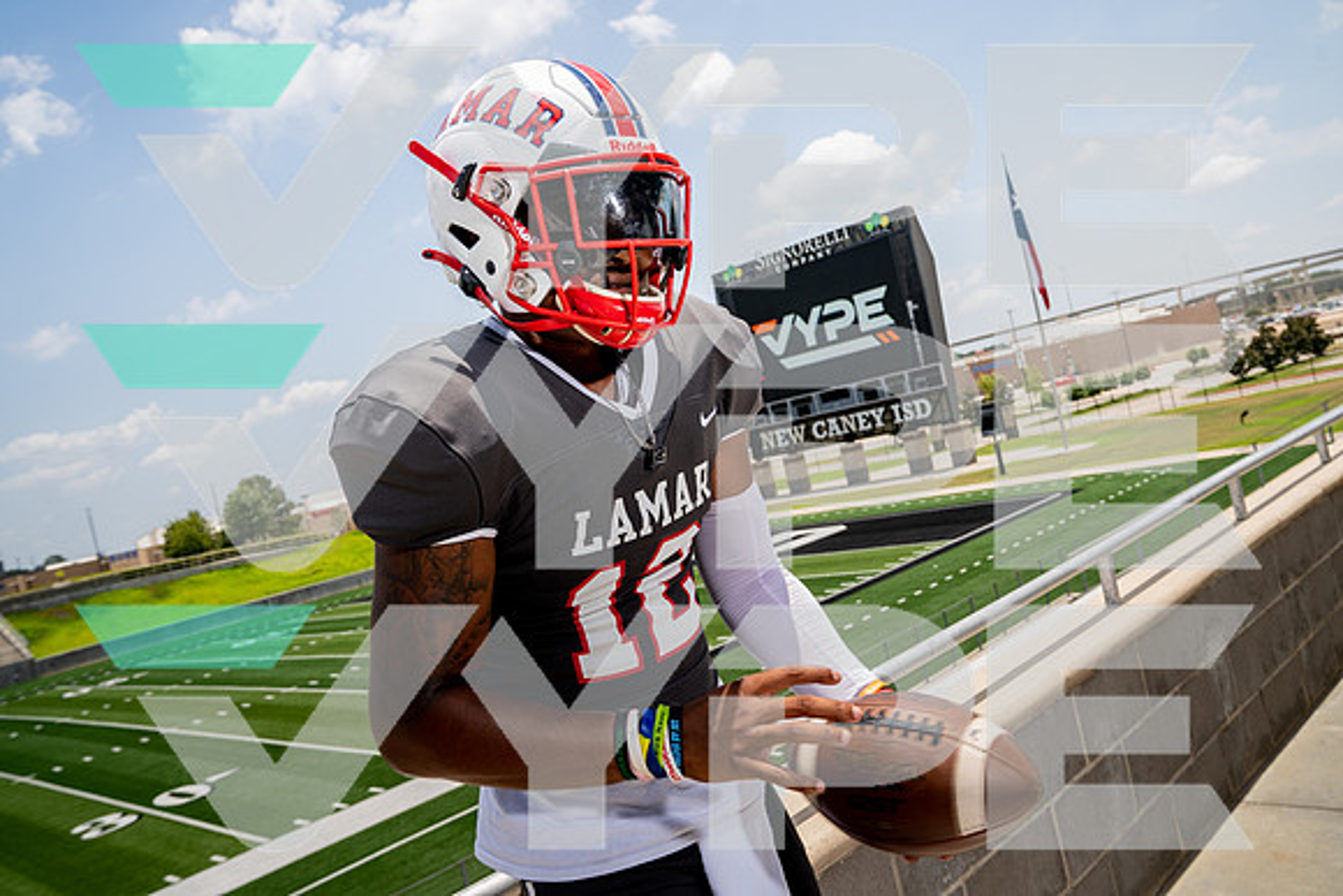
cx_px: 672
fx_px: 1082
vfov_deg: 45.0
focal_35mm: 29
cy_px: 448
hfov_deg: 63.6
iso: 100
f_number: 7.1
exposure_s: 1/250
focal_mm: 29
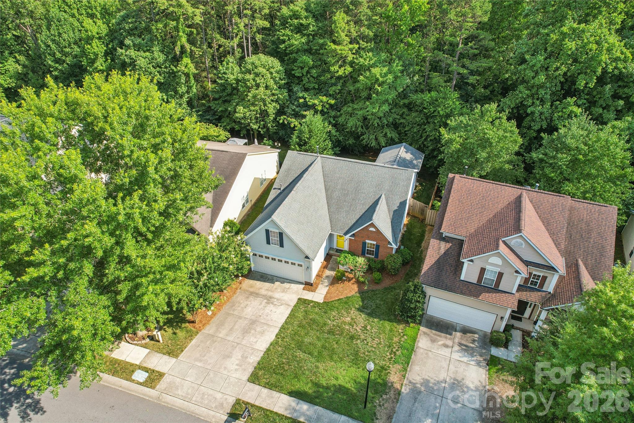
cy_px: 212
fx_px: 387
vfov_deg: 57.2
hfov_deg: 78.6
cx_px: 317
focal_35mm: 22
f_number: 2.8
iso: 100
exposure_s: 1/80
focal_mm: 8.4
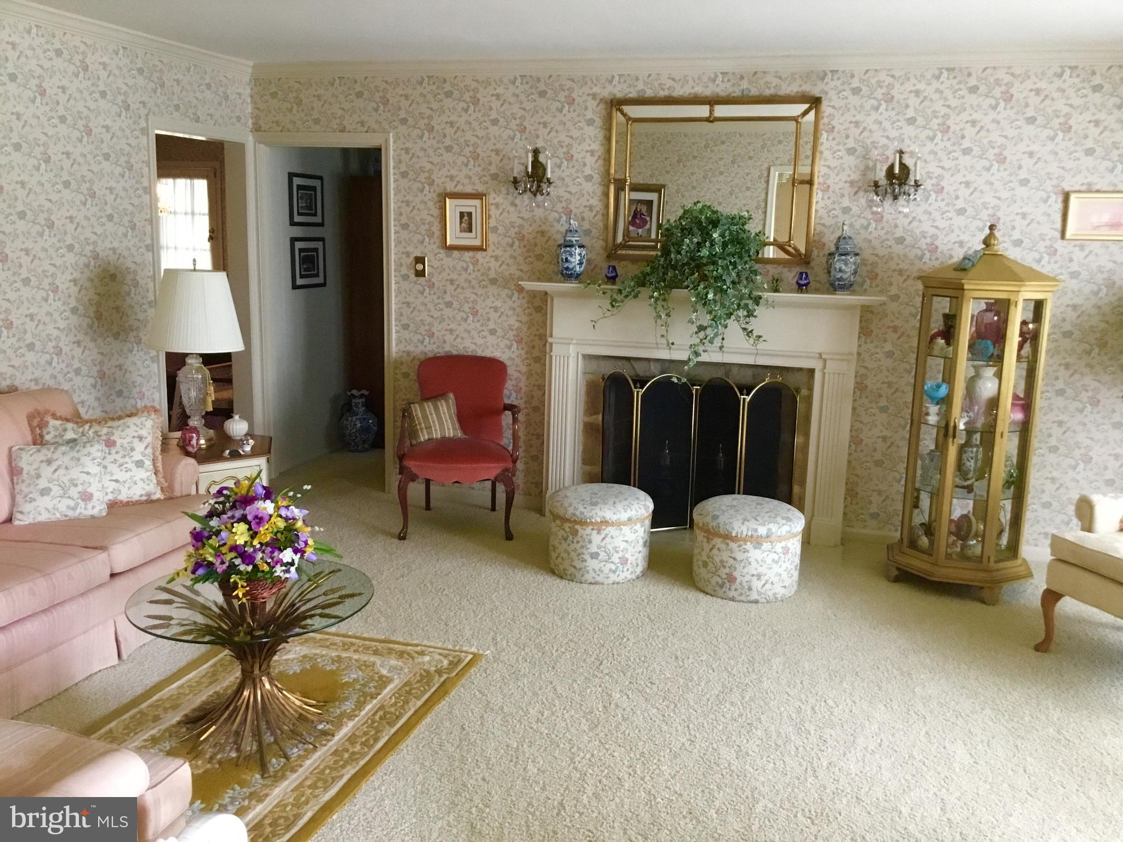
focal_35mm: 31
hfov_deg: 58.4
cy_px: 421
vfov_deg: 45.4
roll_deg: -1.4
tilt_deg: -10.3
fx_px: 1006
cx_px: 562
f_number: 2.4
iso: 200
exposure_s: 1/30
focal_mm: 3.3
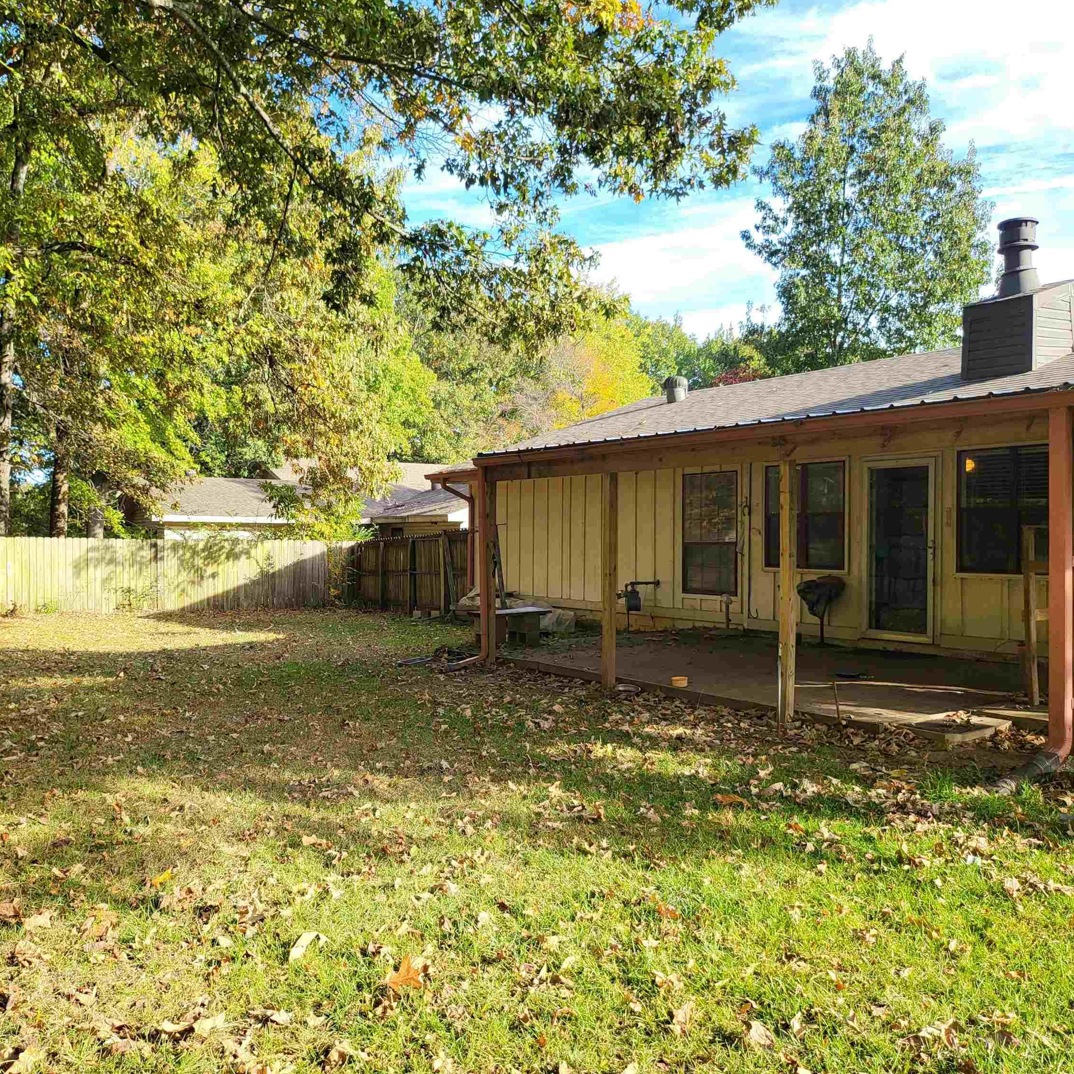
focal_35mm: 29
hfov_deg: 55.3
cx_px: 440
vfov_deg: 55.6
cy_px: 539
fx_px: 1018
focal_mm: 5
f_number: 1.8
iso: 40
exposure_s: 1/487
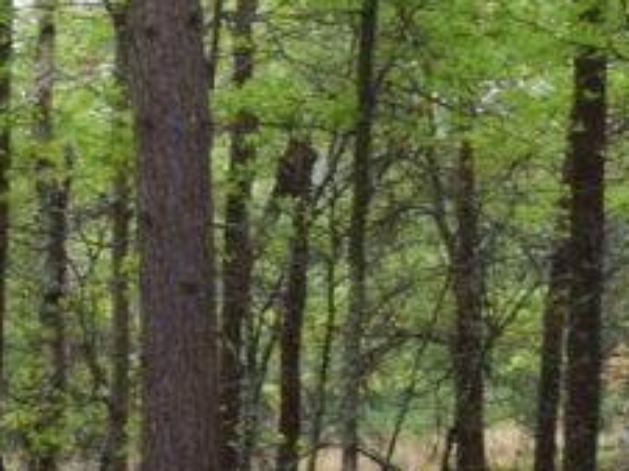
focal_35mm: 138
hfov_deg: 13.5
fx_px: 2505
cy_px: 596
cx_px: -292
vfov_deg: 10.5
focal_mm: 18
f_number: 7.1
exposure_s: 1/160
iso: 320
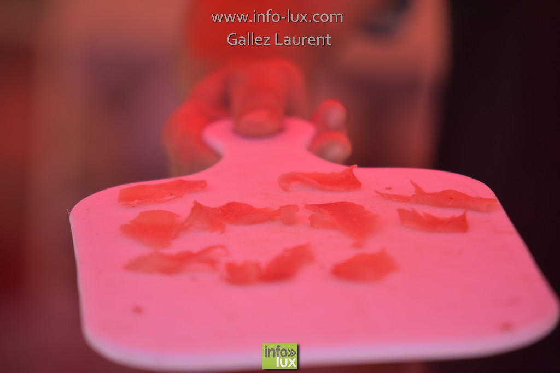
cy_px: 186
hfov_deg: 11.0
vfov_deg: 7.3
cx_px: 280
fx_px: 2917
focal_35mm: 188
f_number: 2.8
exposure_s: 1/800
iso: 100
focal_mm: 125
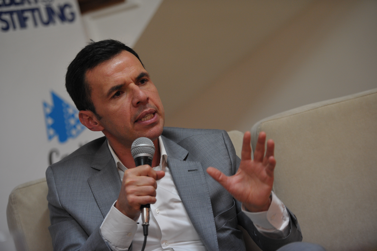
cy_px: 126
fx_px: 1256
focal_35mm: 120
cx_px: 188
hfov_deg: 17.1
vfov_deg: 11.4
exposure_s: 1/200
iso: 2000
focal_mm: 120
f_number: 2.8
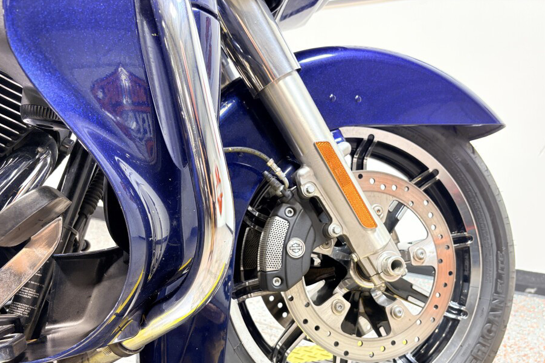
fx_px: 484
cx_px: 289
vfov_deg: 40.6
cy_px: 240
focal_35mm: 32
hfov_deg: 58.7
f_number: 1.6
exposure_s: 1/60
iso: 80
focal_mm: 5.96
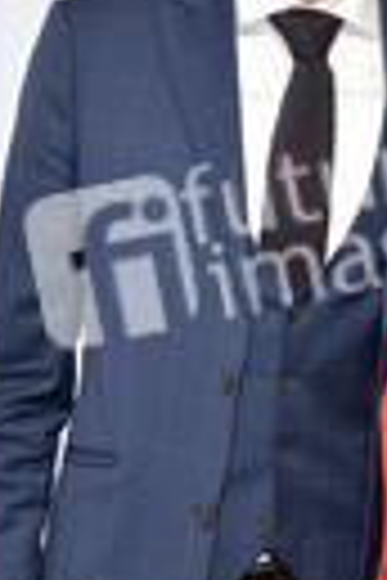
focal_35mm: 130
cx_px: 387
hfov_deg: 10.5
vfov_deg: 15.7
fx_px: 2096
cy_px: 468
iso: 320
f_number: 6.3
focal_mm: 42
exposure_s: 1/160
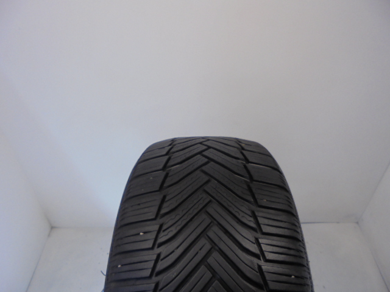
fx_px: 293
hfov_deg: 67.3
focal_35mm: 26
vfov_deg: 53.1
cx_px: 195
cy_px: 146
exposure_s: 1/50
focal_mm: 4.6
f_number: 3.5
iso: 100
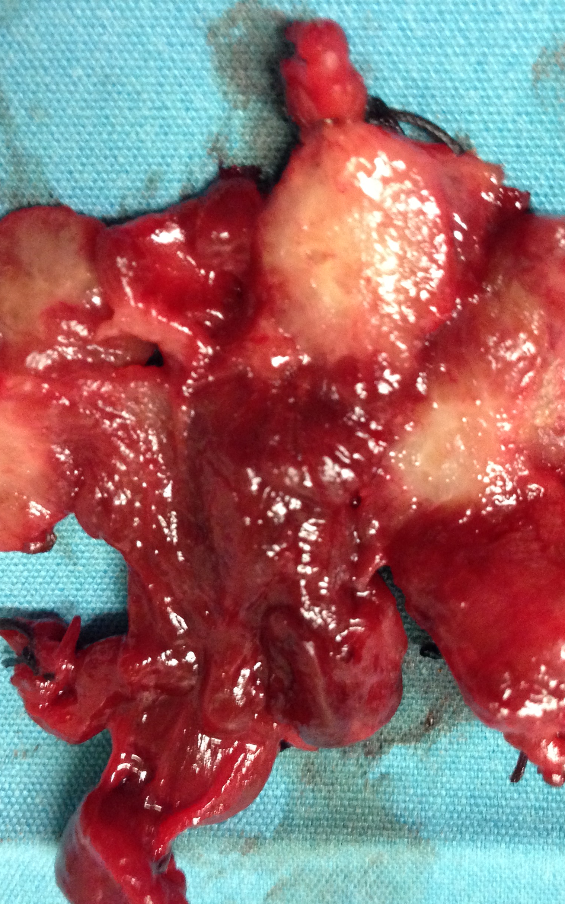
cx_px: 413
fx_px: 1158
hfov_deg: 27.1
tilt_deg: -73.1
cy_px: 453
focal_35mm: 47
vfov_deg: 42.6
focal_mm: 4.12
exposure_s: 1/15
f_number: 2.4
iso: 400
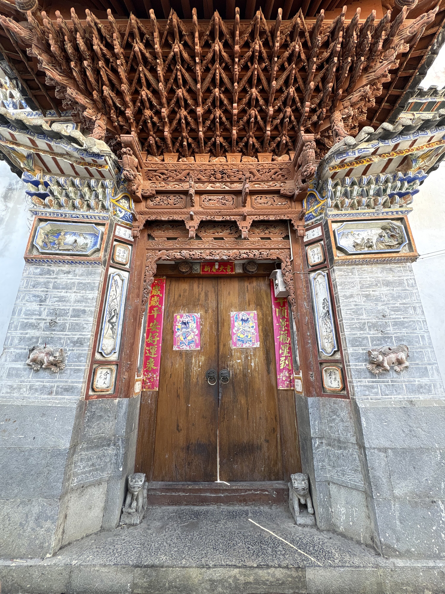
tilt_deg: +17.9
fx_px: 240
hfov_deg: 85.7
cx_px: 222
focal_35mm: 14
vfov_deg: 102.1
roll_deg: +0.0
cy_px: 297
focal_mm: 2.22
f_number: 2.2
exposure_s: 1/99
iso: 64
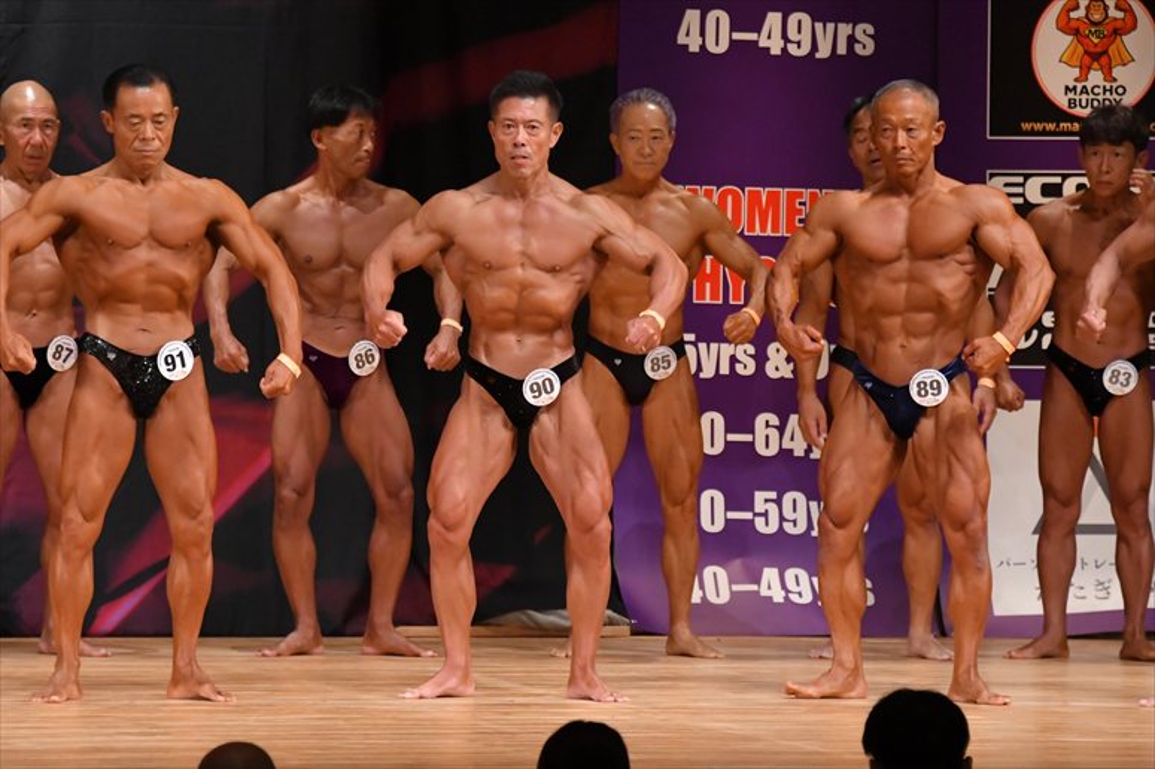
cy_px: 384
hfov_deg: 7.2
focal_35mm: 285
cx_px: 578
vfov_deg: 4.8
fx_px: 9139
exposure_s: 1/400
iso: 5000
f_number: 5.6
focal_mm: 190
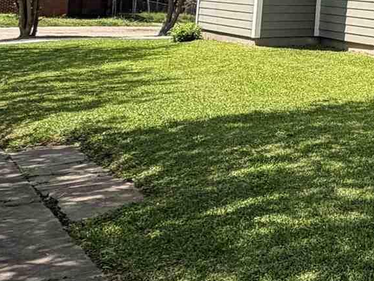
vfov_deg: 18.2
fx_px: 810
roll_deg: -1.3
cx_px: 655
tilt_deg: +7.2
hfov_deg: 19.8
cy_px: -96
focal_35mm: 75
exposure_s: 1/770
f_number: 2.2
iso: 32
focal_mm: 2.22
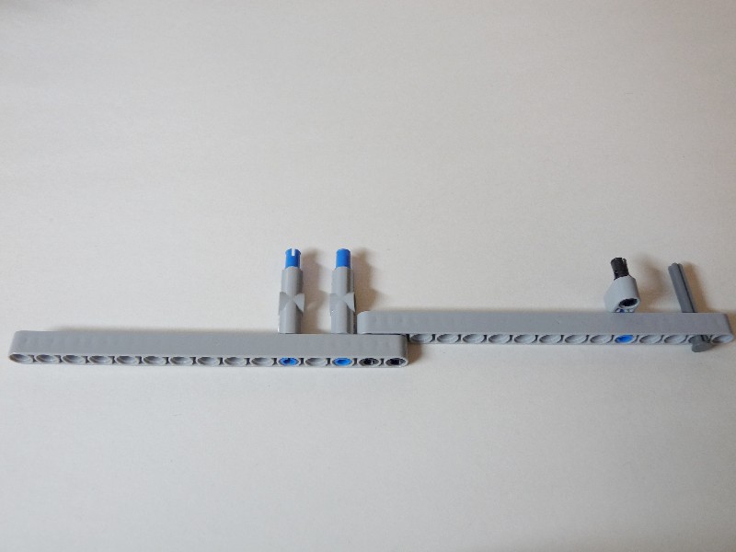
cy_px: 276
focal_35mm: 33
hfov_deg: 55.4
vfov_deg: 42.9
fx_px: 702
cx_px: 368
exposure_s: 1/13
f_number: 3
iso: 100
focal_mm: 5.9
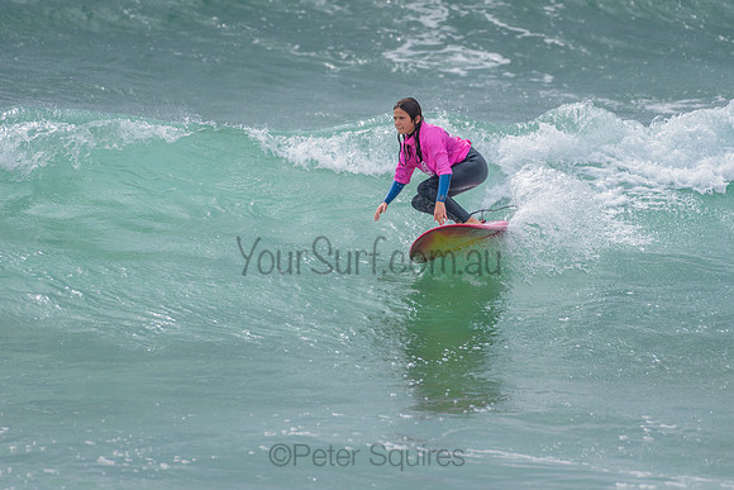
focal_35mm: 613
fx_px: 12501
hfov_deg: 3.4
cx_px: 450
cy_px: 240
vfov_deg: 2.2
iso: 400
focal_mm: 500
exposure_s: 1/2000
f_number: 5.6
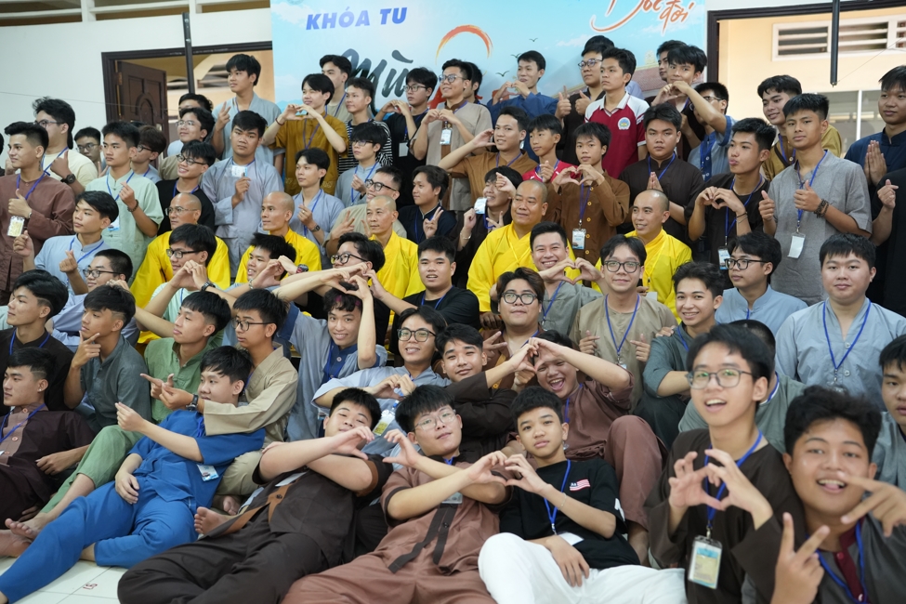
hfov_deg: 54.4
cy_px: 302
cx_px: 453
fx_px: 881
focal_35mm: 35
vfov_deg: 37.9
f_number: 2.8
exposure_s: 1/100
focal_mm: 35
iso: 3200
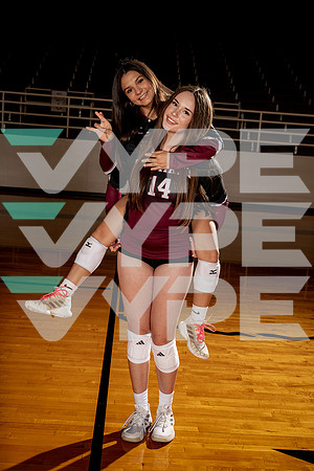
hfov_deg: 28.6
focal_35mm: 47
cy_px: 236
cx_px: 157
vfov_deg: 41.9
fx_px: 615
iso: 100
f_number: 5.6
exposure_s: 1/250
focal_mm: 47
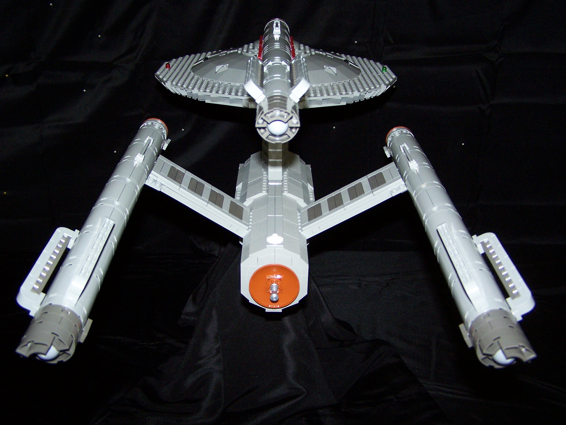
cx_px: 283
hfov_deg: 49.0
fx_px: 621
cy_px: 212
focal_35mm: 38
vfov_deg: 37.7
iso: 140
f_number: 2.8
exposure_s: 1/60
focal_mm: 6.3
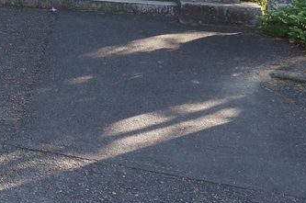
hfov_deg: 20.0
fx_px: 779
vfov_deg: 13.6
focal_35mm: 92
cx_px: -116
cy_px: -134
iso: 200
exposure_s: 1/200
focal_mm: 17
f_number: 4.5
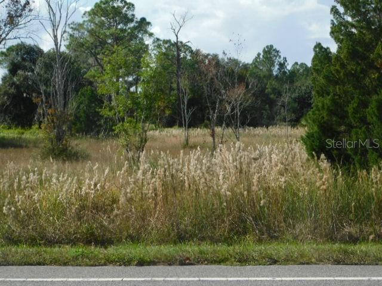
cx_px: 191
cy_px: 143
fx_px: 1004
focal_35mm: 91
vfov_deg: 16.2
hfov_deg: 21.5
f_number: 4.5
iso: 125
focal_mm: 16.1
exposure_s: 1/800
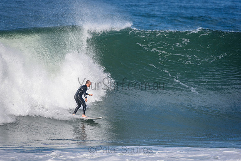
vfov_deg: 2.2
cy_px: 80
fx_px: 4218
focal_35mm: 630
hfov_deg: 3.3
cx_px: 120
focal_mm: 420
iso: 280
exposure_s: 1/2000
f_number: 5.6
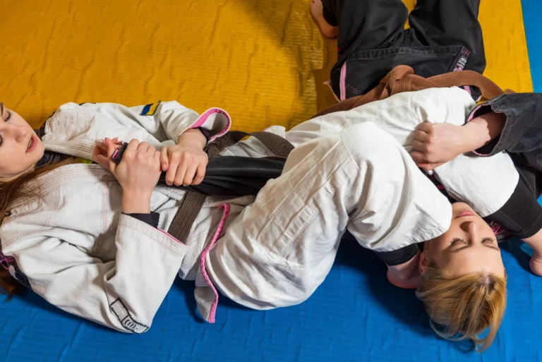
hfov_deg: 41.1
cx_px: 271
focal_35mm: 48
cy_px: 181
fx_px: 723
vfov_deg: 28.1
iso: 100
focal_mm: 48
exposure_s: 1/200
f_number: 5.6
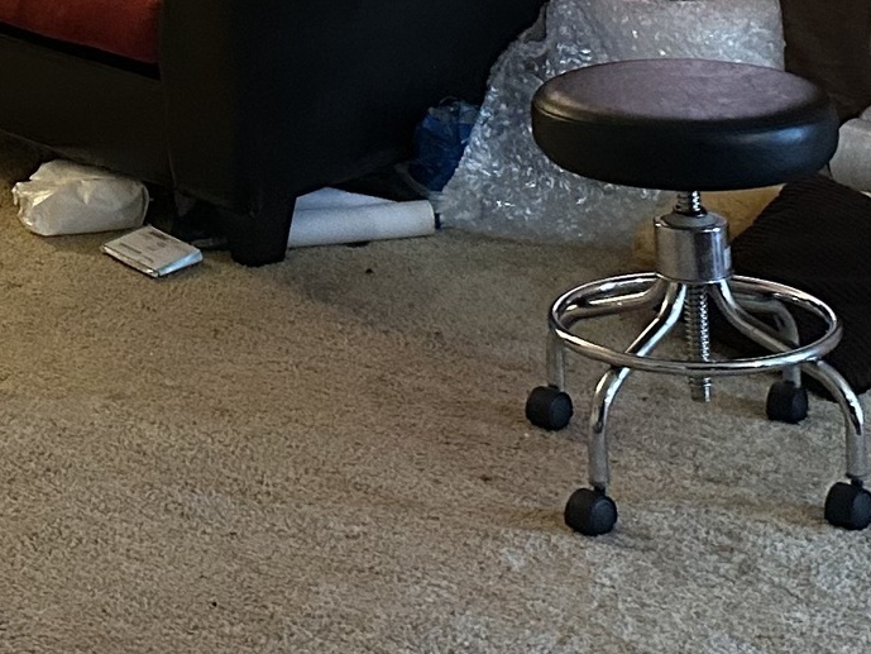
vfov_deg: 12.8
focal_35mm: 107
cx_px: -86
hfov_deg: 17.7
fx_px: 2693
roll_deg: +2.6
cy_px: -457
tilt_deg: -6.9
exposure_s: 1/60
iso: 400
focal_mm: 6.86
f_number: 1.78
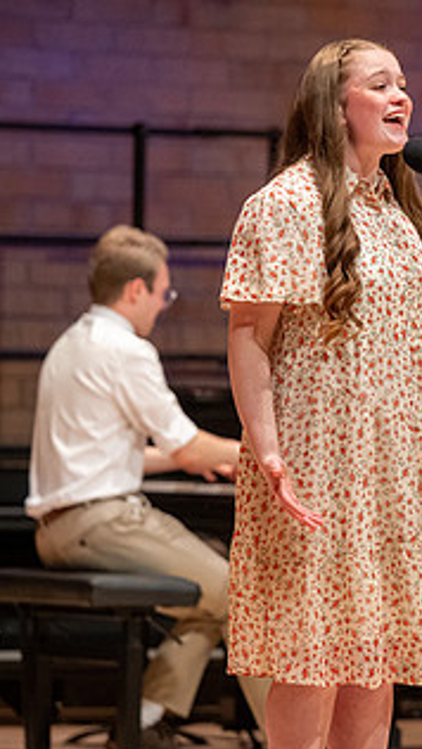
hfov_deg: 4.0
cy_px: 359
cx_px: 587
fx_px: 6001
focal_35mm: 302
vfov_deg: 7.1
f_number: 2.8
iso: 2500
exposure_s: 1/500
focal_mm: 125
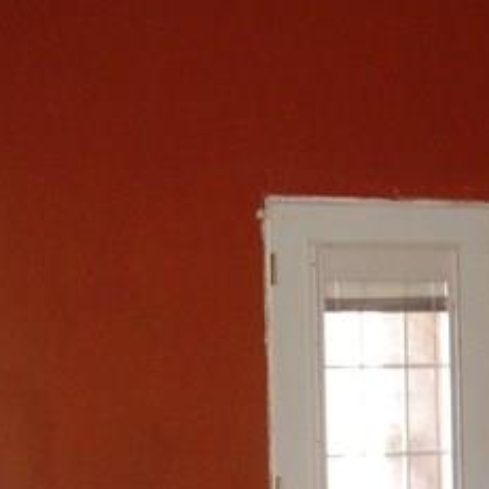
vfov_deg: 11.6
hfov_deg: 11.7
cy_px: 525
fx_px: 2381
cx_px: 366
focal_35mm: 149
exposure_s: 1/40
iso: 200
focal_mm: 6.2
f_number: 2.7
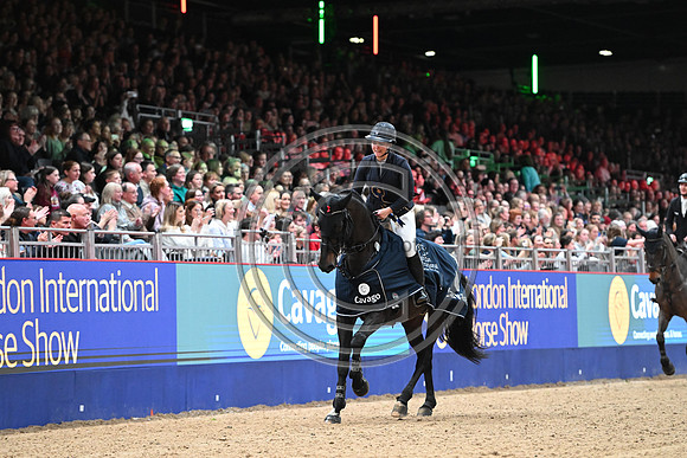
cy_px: 229
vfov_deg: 8.1
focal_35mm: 170
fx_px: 3245
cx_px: 344
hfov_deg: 12.1
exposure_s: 1/800
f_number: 4
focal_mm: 170
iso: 6400
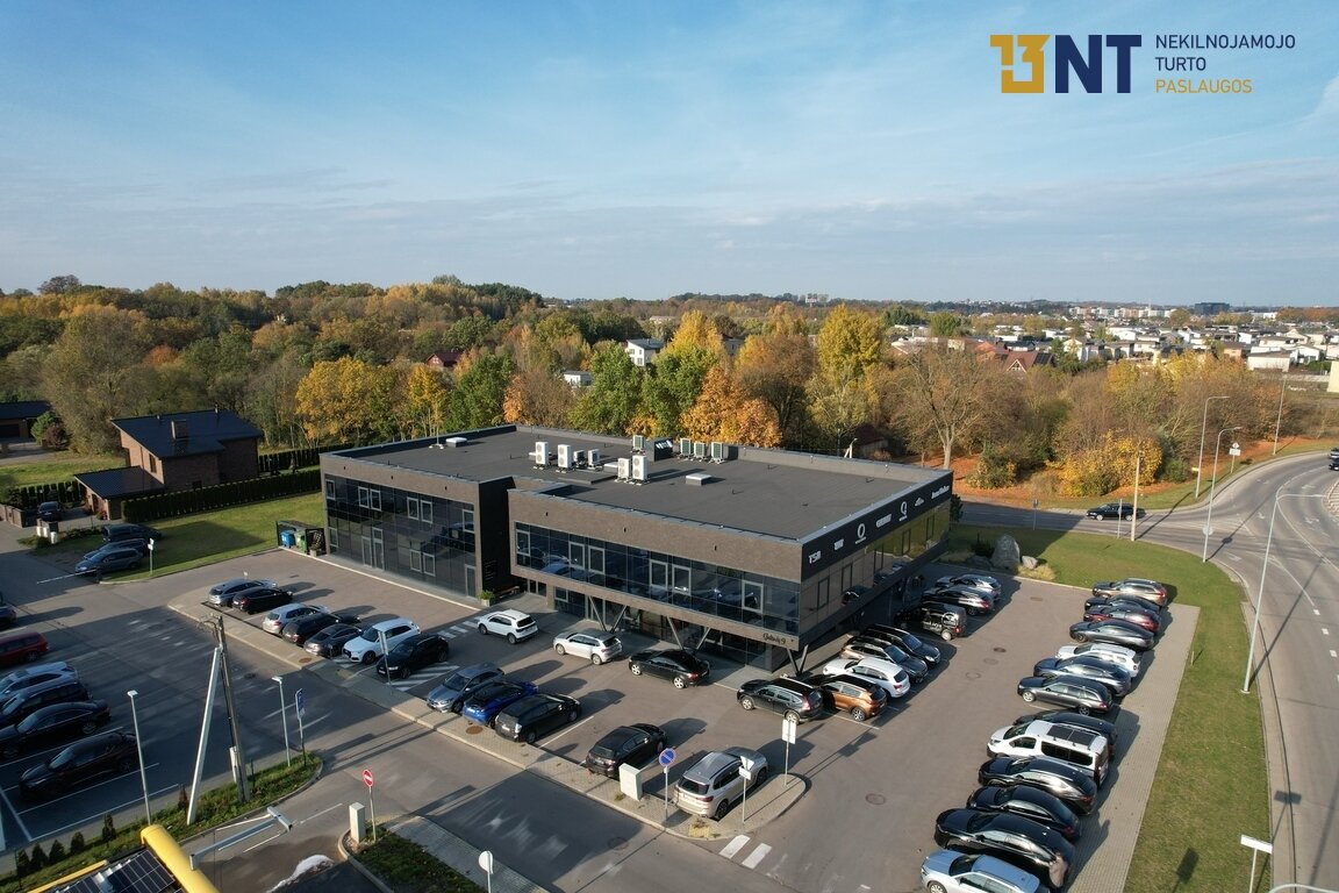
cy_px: 446
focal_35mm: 22
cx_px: 670
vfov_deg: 57.2
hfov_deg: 78.6
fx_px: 818
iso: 120
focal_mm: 8.38
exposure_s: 1/1250
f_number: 2.8
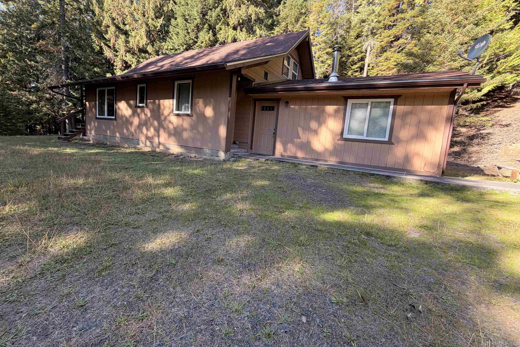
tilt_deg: -6.4
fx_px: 217
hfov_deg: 100.4
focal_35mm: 15
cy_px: 161
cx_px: 253
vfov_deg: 77.2
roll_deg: -5.1
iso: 50
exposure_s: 1/121
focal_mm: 2.22
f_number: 2.2
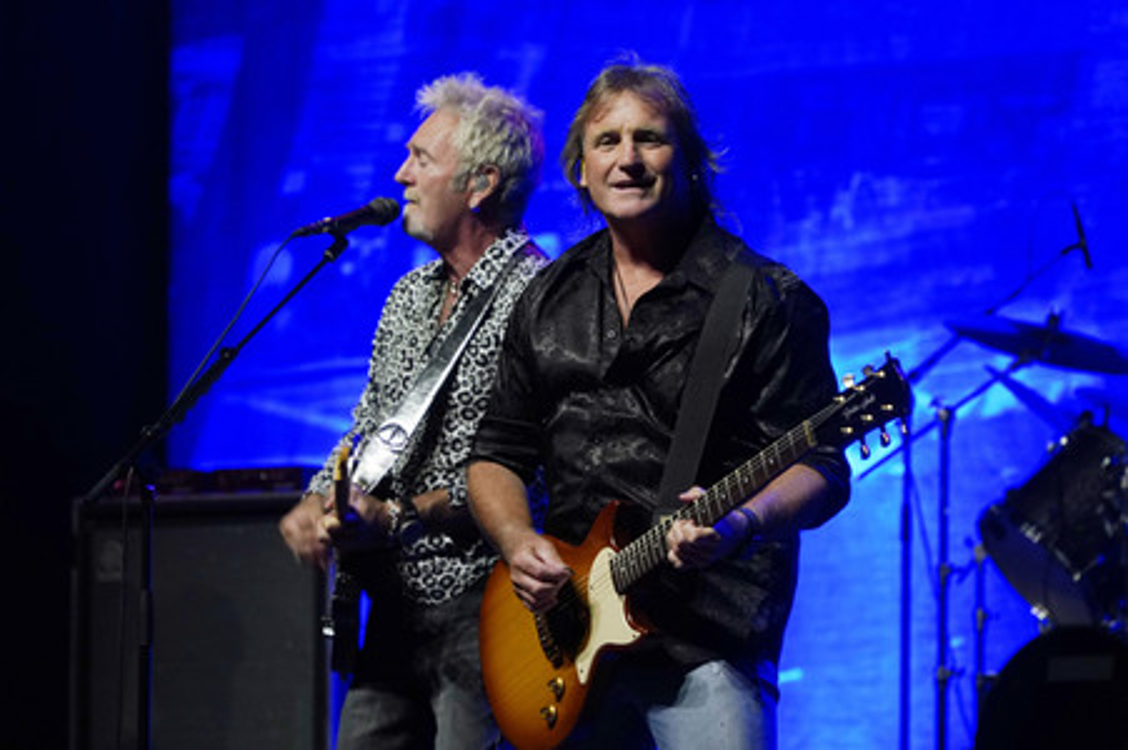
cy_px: 375
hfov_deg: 10.3
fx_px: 6262
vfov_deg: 6.9
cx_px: 564
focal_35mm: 200
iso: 1600
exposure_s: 1/60
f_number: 5.6
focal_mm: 200
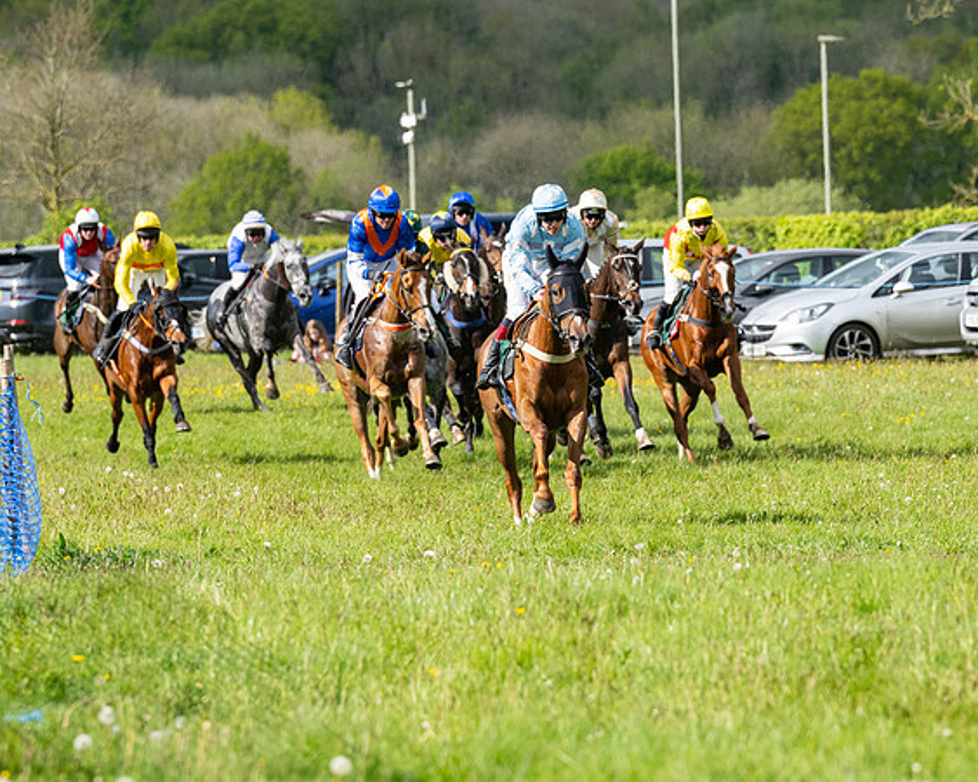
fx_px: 9780
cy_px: 391
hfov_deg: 5.7
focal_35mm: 338
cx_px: 557
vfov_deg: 4.6
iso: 400
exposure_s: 1/3200
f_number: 5
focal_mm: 200
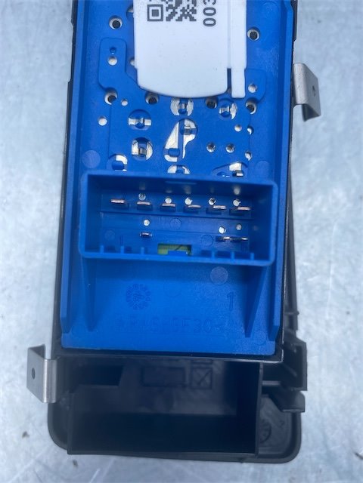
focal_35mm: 26
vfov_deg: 67.3
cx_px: 182
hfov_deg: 53.1
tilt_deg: -84.7
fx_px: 364
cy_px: 242
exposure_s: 1/481
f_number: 1.8
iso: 32
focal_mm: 4.25
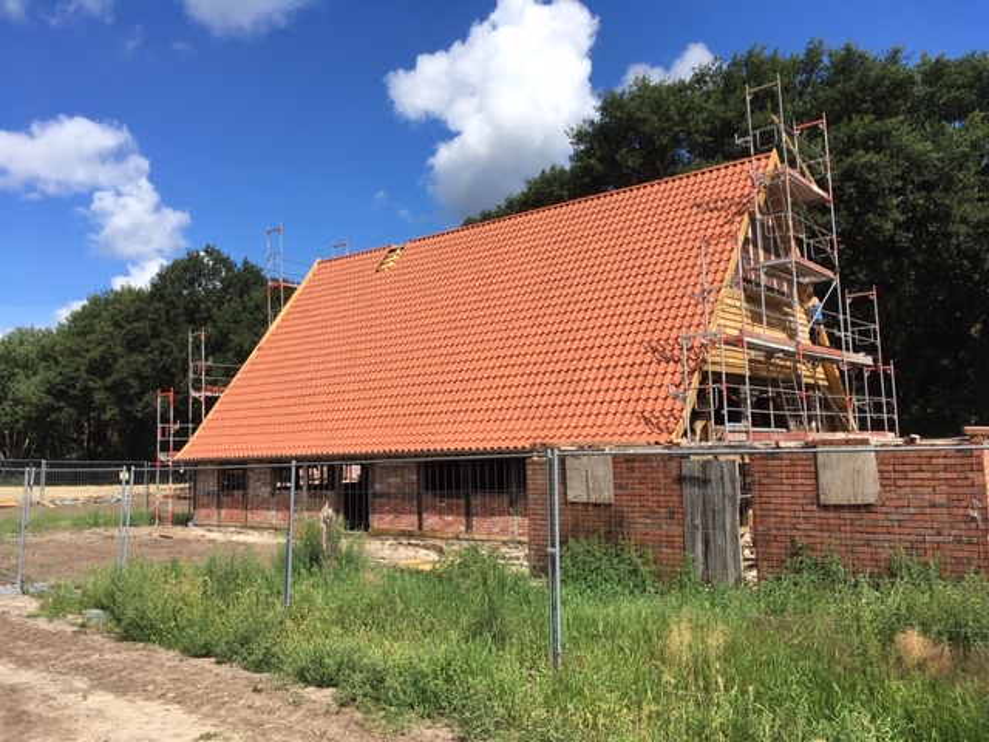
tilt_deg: +6.7
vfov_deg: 48.2
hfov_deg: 61.7
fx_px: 829
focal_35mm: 29
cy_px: 371
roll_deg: +2.5
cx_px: 494
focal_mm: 4.15
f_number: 2.2
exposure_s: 1/1508
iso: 25
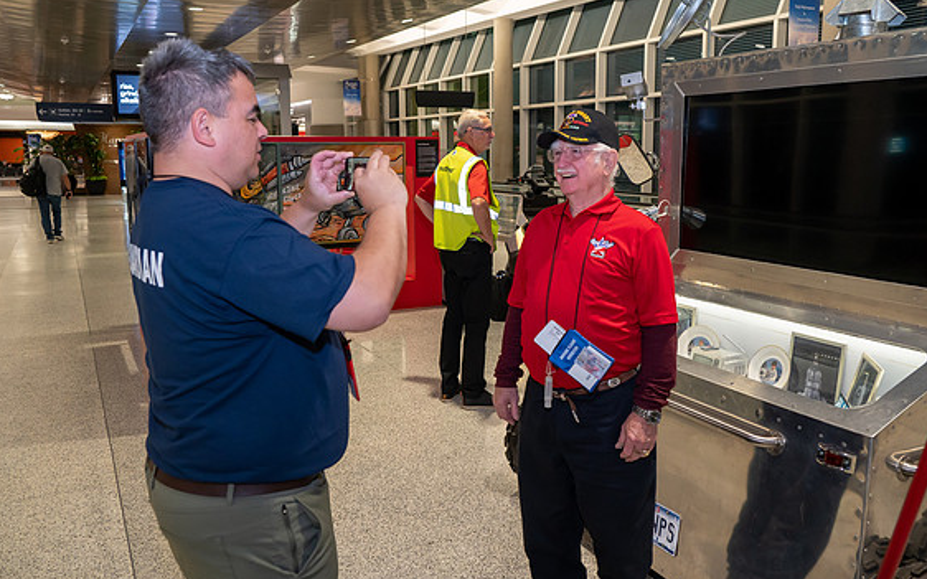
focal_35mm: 31
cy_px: 271
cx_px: 473
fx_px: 783
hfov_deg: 61.2
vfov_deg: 40.6
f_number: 5
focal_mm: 29.5
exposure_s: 1/100
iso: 3200
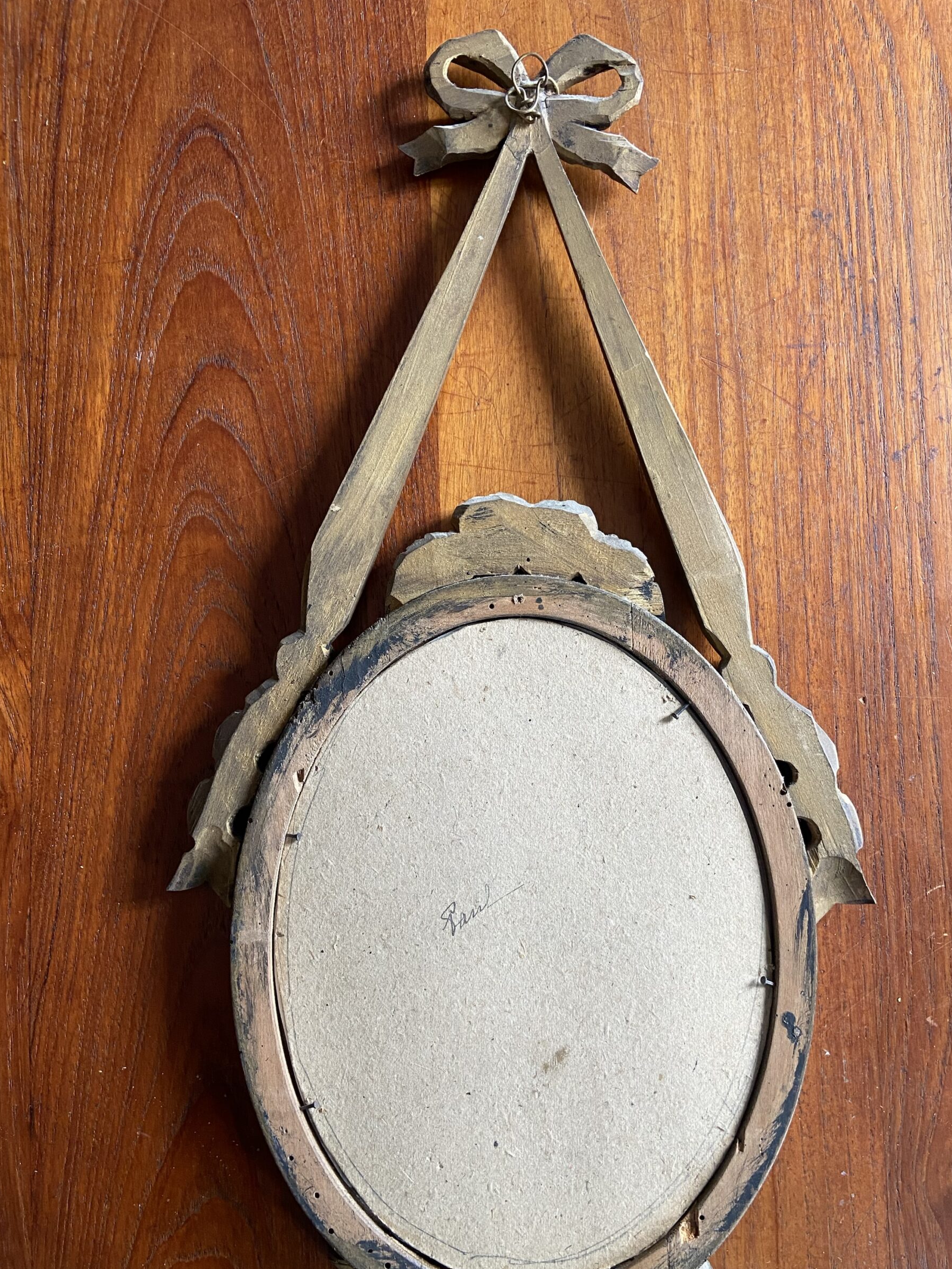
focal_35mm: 28
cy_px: 682
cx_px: 502
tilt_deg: -85.9
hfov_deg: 49.7
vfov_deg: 63.4
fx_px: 1027
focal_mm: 4.25
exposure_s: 1/60
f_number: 1.8
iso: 160
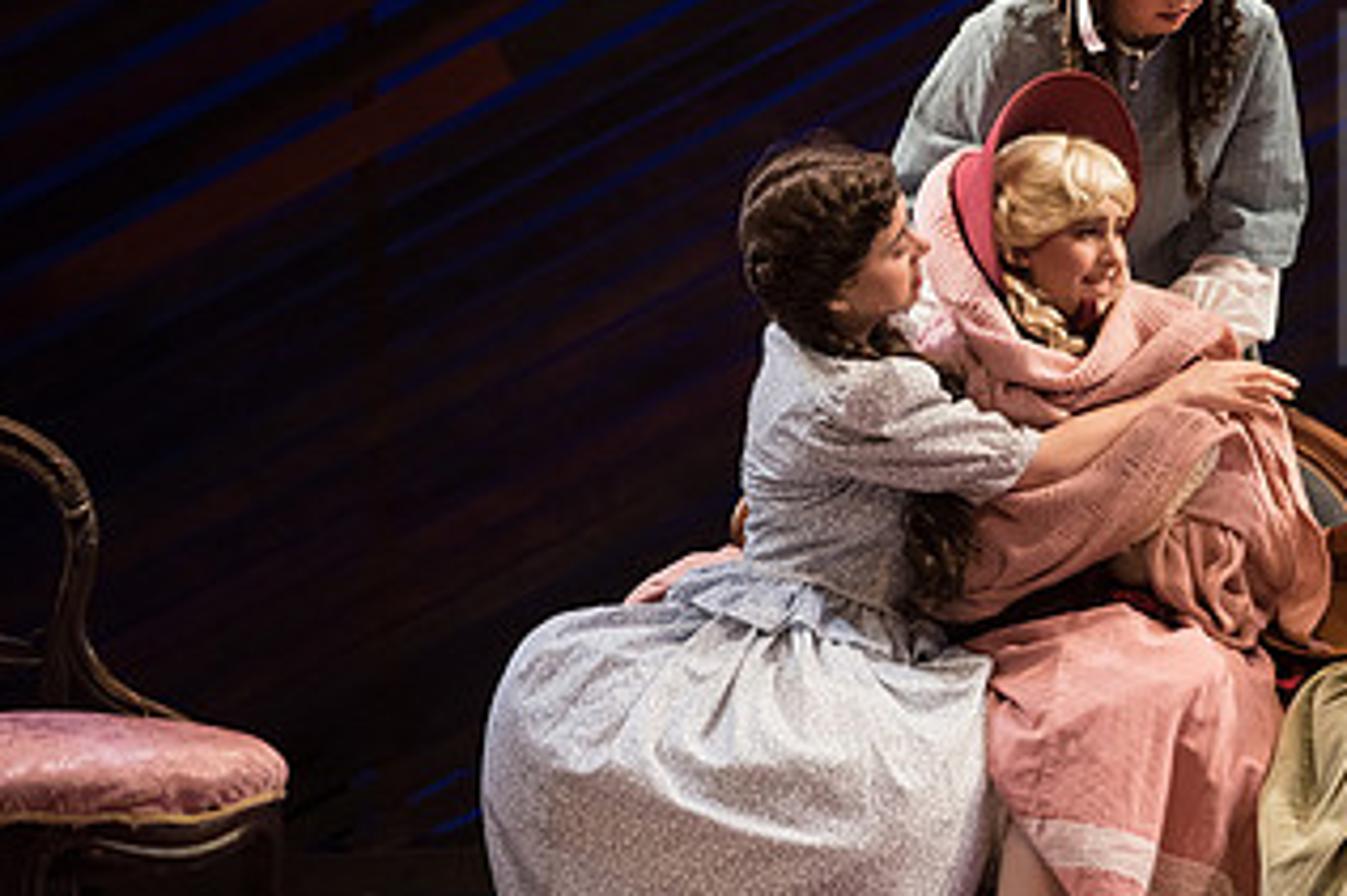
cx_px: 1211
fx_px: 13014
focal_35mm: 348
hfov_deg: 5.9
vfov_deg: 3.9
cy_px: 524
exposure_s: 1/400
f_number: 3.5
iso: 3200
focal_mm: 190
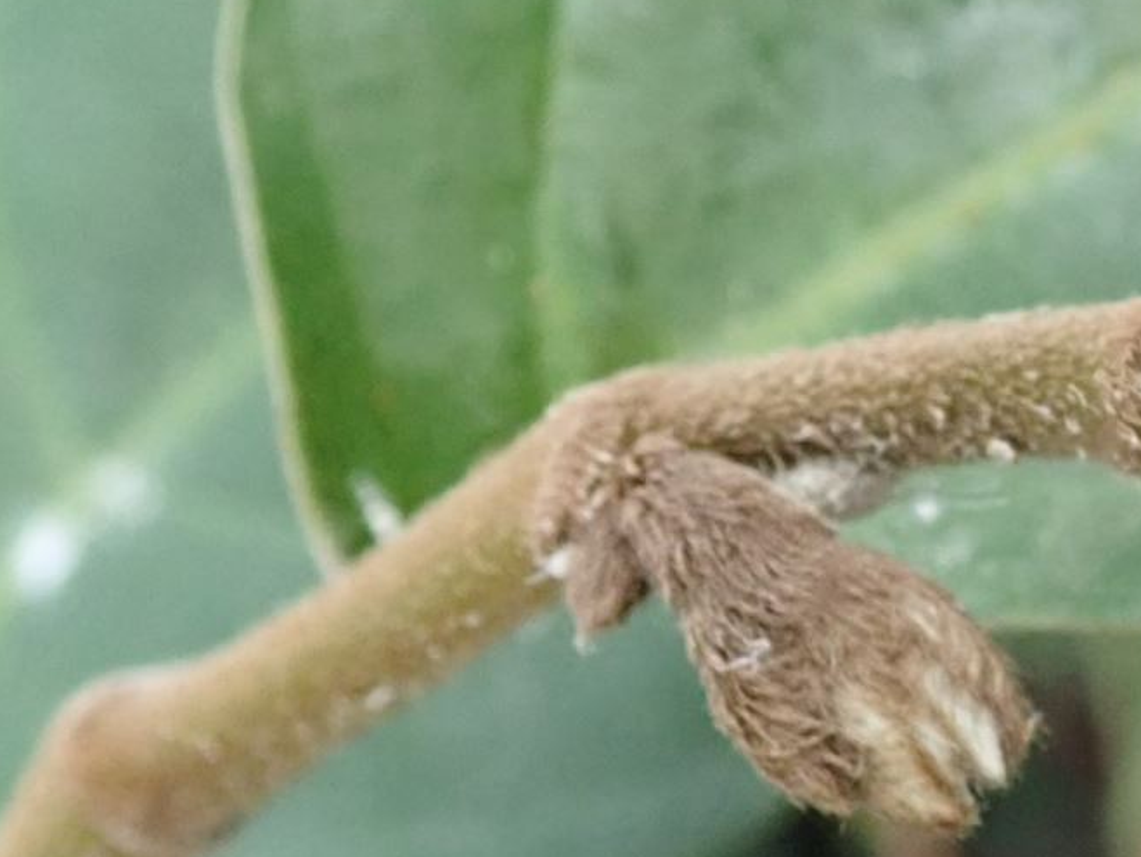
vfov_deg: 16.2
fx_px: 3001
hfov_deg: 20.6
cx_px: 1228
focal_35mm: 91
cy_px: 641
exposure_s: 1/50
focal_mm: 5.5
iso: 800
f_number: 3.2
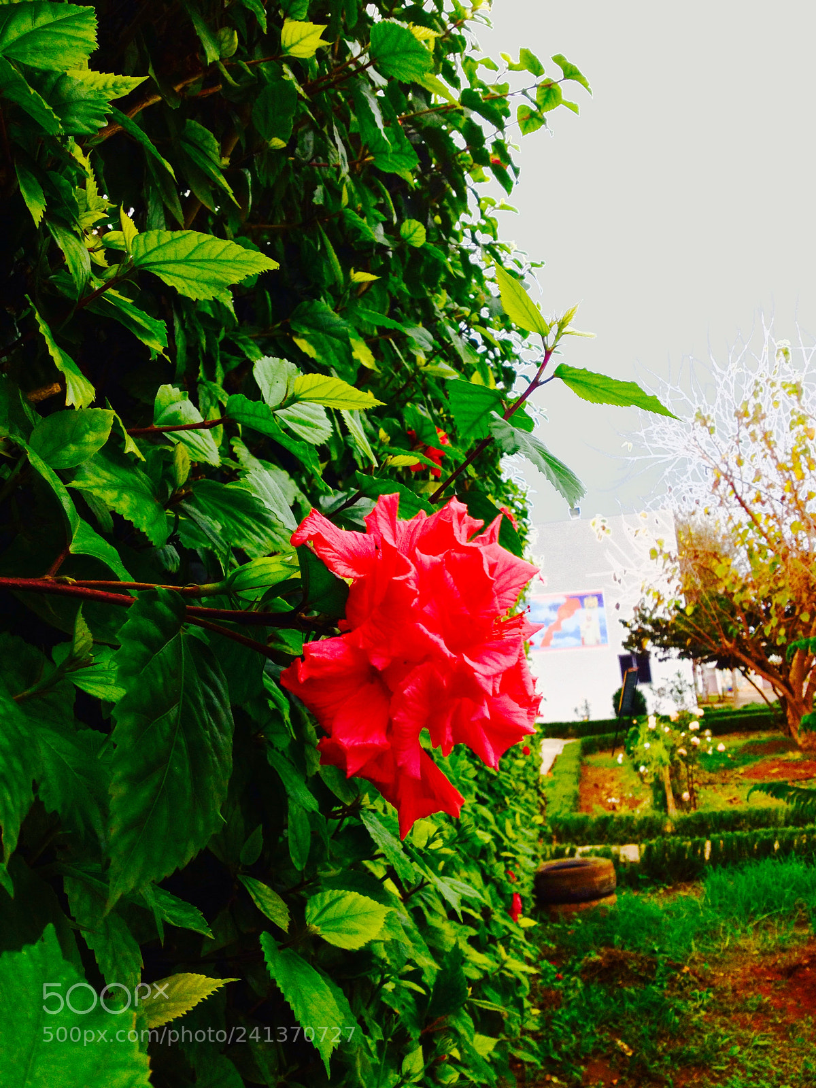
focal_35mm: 35
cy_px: 544
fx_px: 1100
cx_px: 408
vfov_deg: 52.6
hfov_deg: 40.7
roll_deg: +5.2
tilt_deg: +10.7
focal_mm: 4.28
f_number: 2.4
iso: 50
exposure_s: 1/613
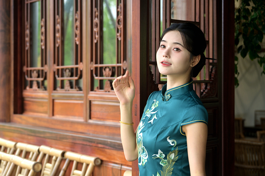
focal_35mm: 105
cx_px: 132
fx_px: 773
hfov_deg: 19.5
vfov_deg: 13.0
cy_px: 88
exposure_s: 1/100
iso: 160
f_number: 6.3
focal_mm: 105
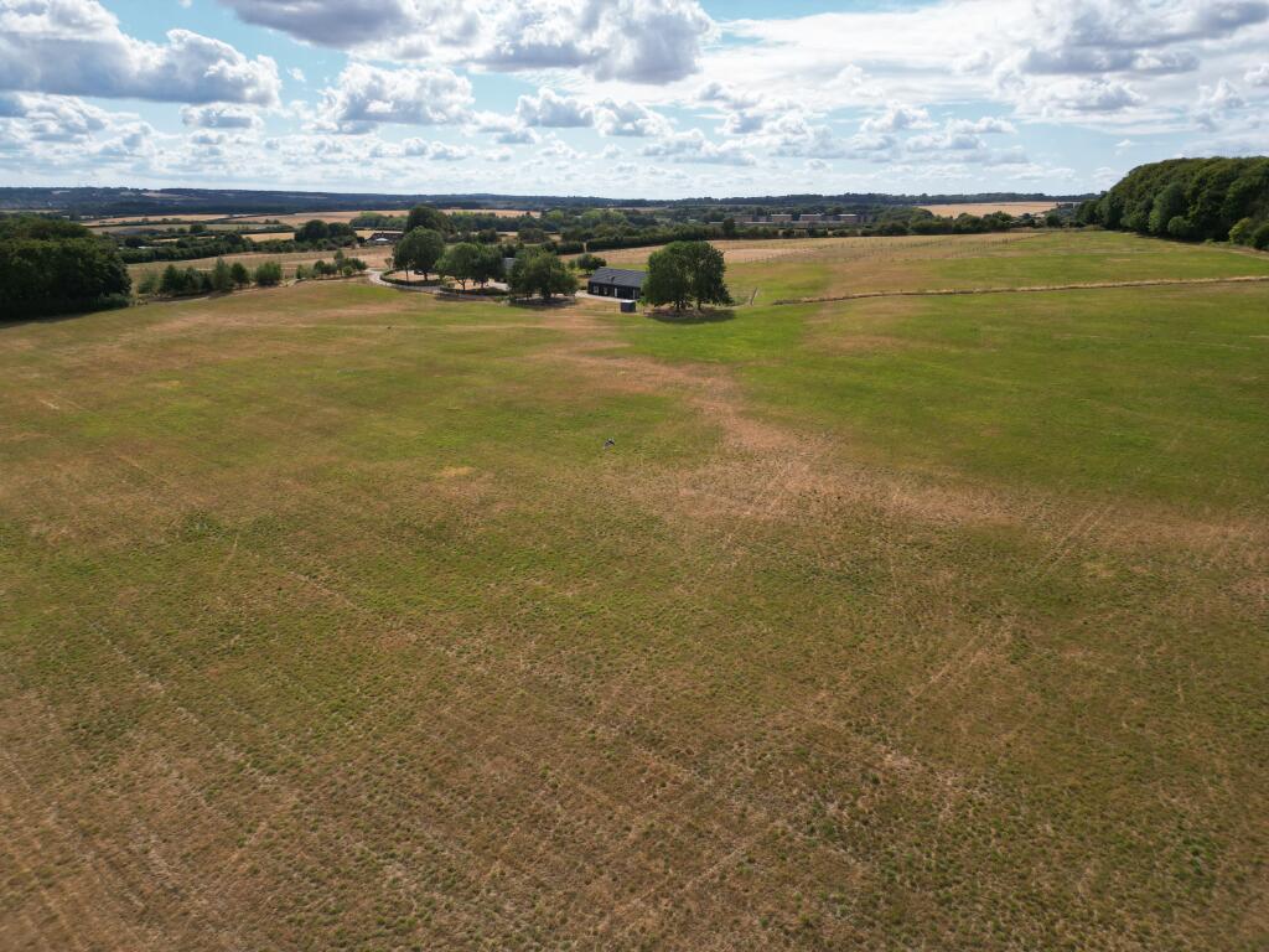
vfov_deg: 56.8
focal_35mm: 24
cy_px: 476
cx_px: 634
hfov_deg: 71.6
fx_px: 880
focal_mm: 6.72
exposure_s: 1/5000
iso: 150
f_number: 1.7
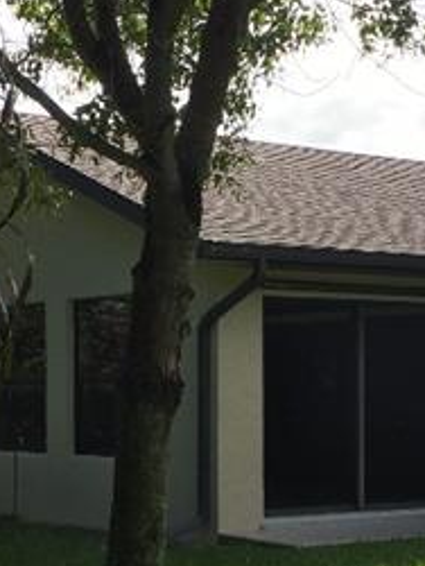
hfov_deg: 16.6
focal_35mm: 89
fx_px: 1454
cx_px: 120
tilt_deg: -0.7
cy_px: 421
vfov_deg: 21.8
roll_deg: -1.7
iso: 32
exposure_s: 1/1199
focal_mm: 4.15
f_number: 2.2
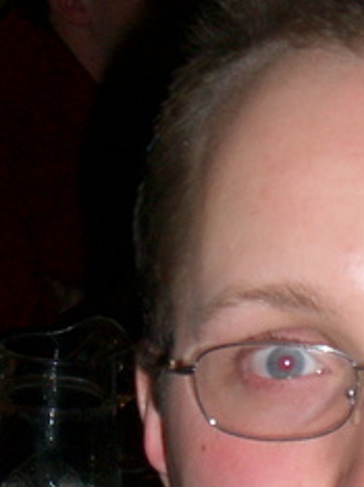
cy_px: 308
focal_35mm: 188
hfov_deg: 7.8
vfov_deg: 10.5
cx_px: 371
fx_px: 2641
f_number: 3.9
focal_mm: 12.2
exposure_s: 1/40
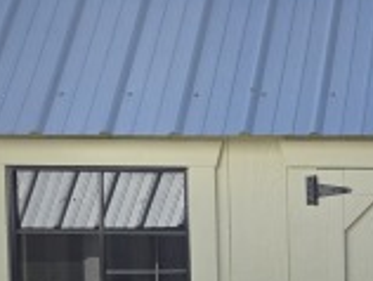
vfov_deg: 15.2
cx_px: 590
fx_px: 1004
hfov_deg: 18.2
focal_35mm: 93
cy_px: 371
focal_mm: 6.3
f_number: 1.7
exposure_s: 1/5778
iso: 80
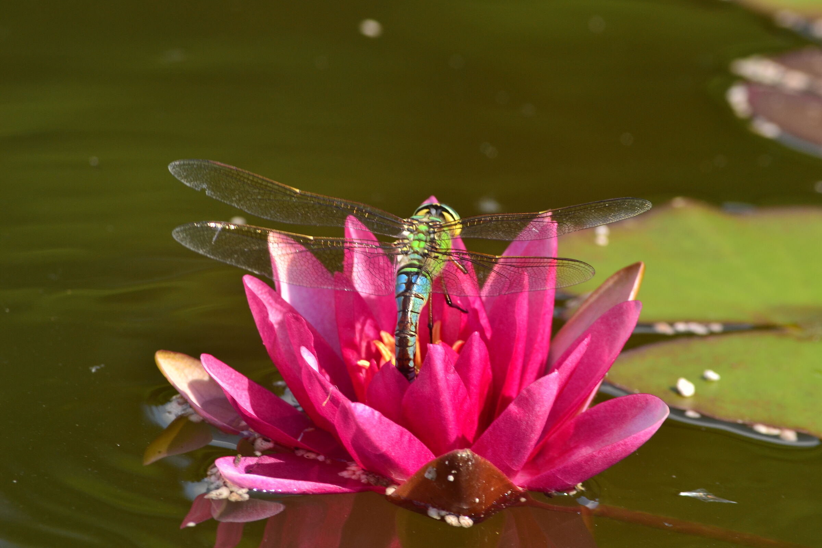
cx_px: 411
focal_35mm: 450
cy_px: 274
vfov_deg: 3.1
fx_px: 10274
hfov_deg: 4.6
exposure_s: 1/160
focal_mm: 300
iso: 200
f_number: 11
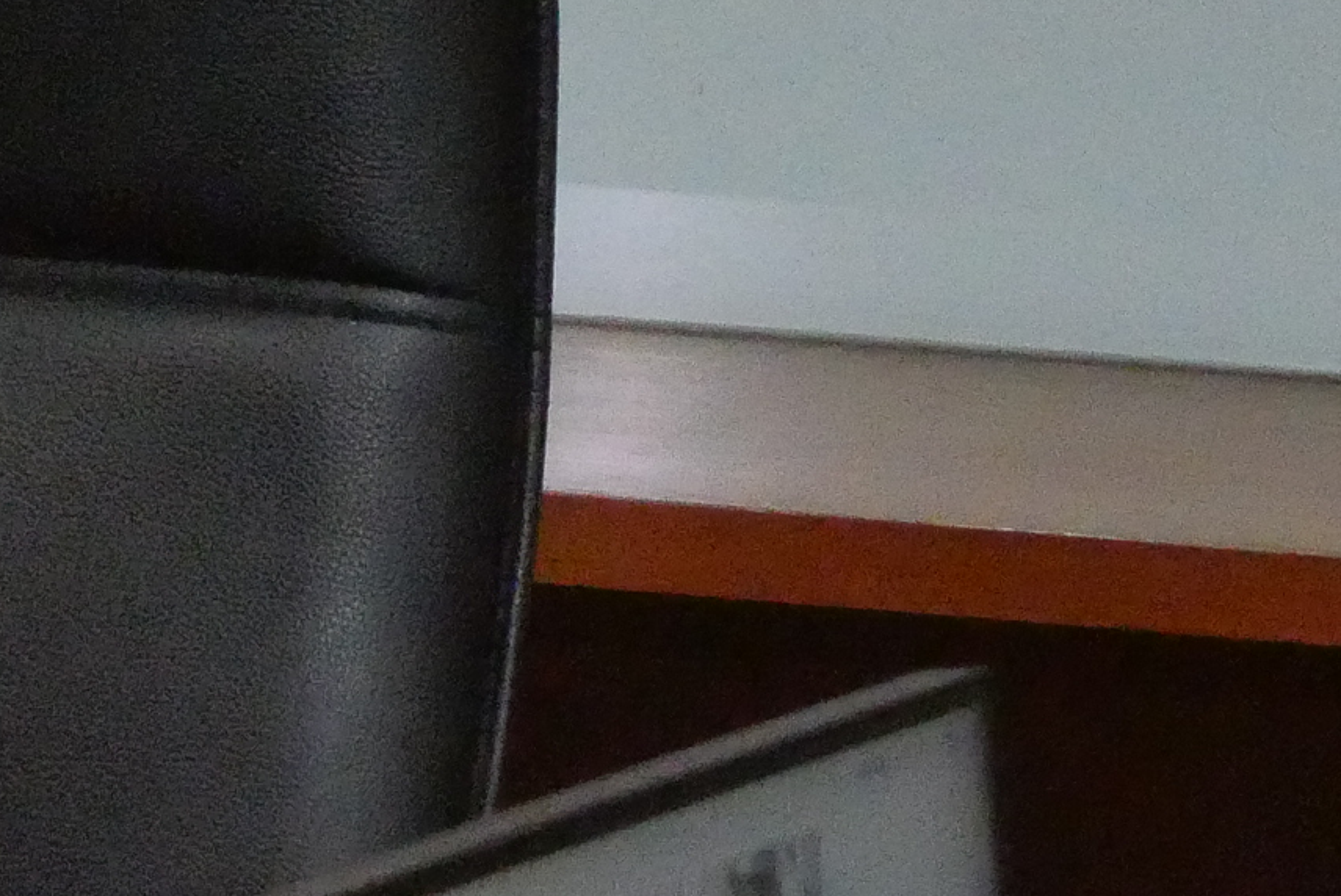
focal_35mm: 538
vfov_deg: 2.6
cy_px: 55
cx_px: -1239
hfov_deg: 3.8
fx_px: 20053
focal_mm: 60
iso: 6400
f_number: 5.6
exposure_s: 1/160
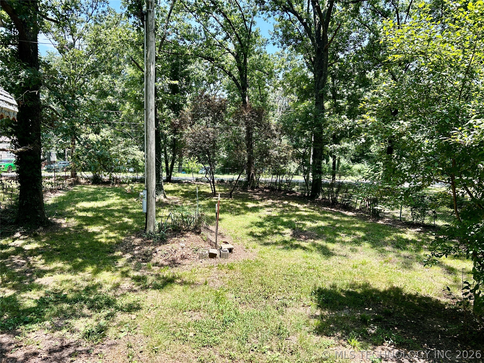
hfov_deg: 67.3
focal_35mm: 26
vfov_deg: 53.1
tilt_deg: -5.7
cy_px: 182
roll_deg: +0.0
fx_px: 364
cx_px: 242
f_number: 1.5
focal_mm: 5.7
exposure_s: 1/873
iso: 50
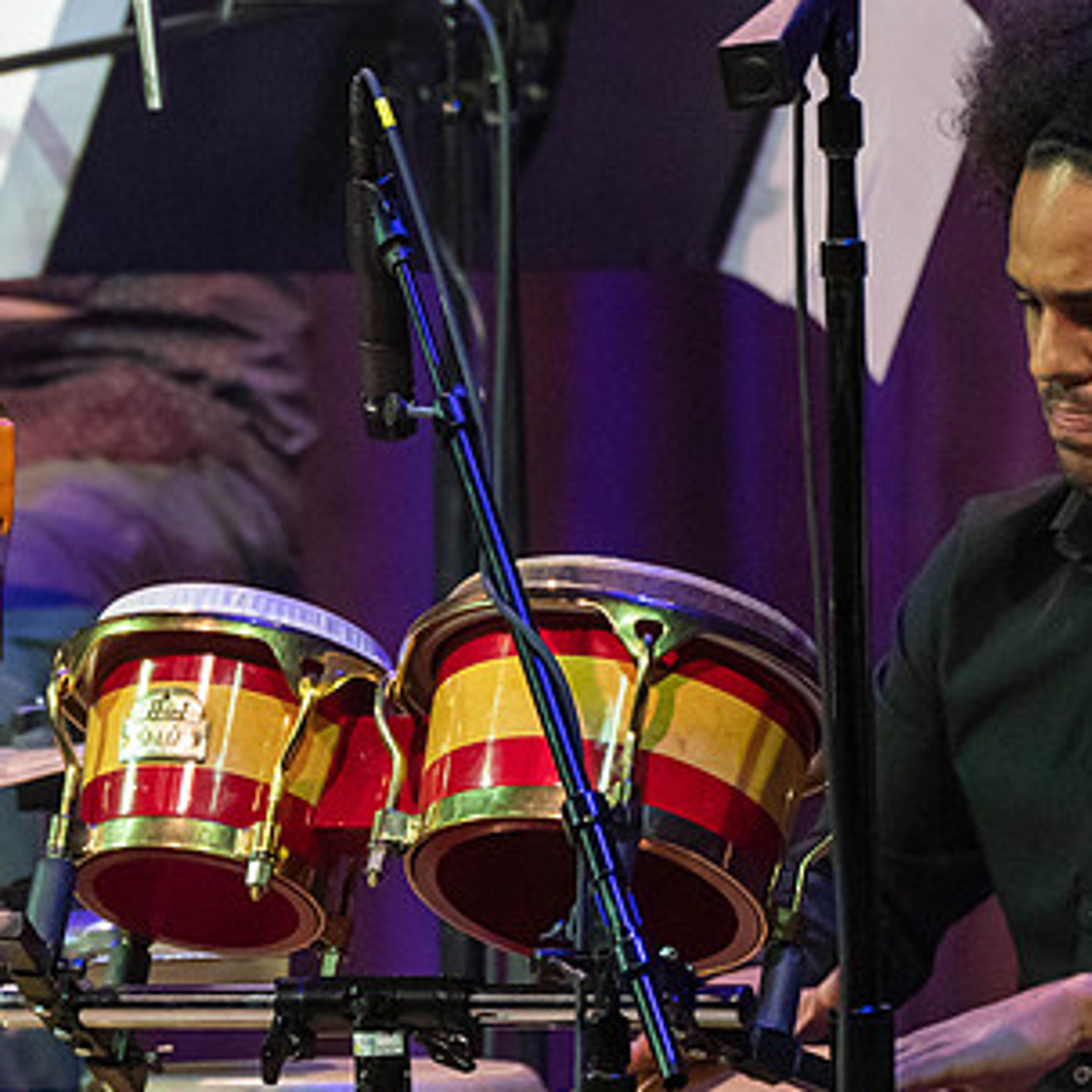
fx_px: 35155
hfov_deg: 1.8
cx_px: 107
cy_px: 270
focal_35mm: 985
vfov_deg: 1.8
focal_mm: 400
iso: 3200
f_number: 5.6
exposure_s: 1/320
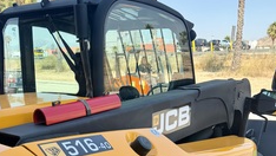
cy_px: 189
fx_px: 337
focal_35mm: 46
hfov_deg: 44.4
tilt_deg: -17.9
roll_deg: +1.5
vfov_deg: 23.7
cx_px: 115
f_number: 1.78
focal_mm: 6.76
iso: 100
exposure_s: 1/1653
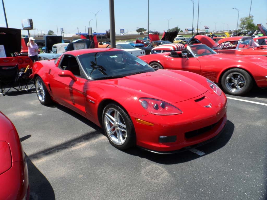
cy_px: 100
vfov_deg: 56.8
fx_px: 185
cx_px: 134
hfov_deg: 71.6
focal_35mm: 24
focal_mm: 4
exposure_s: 1/500
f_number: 4.5
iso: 80
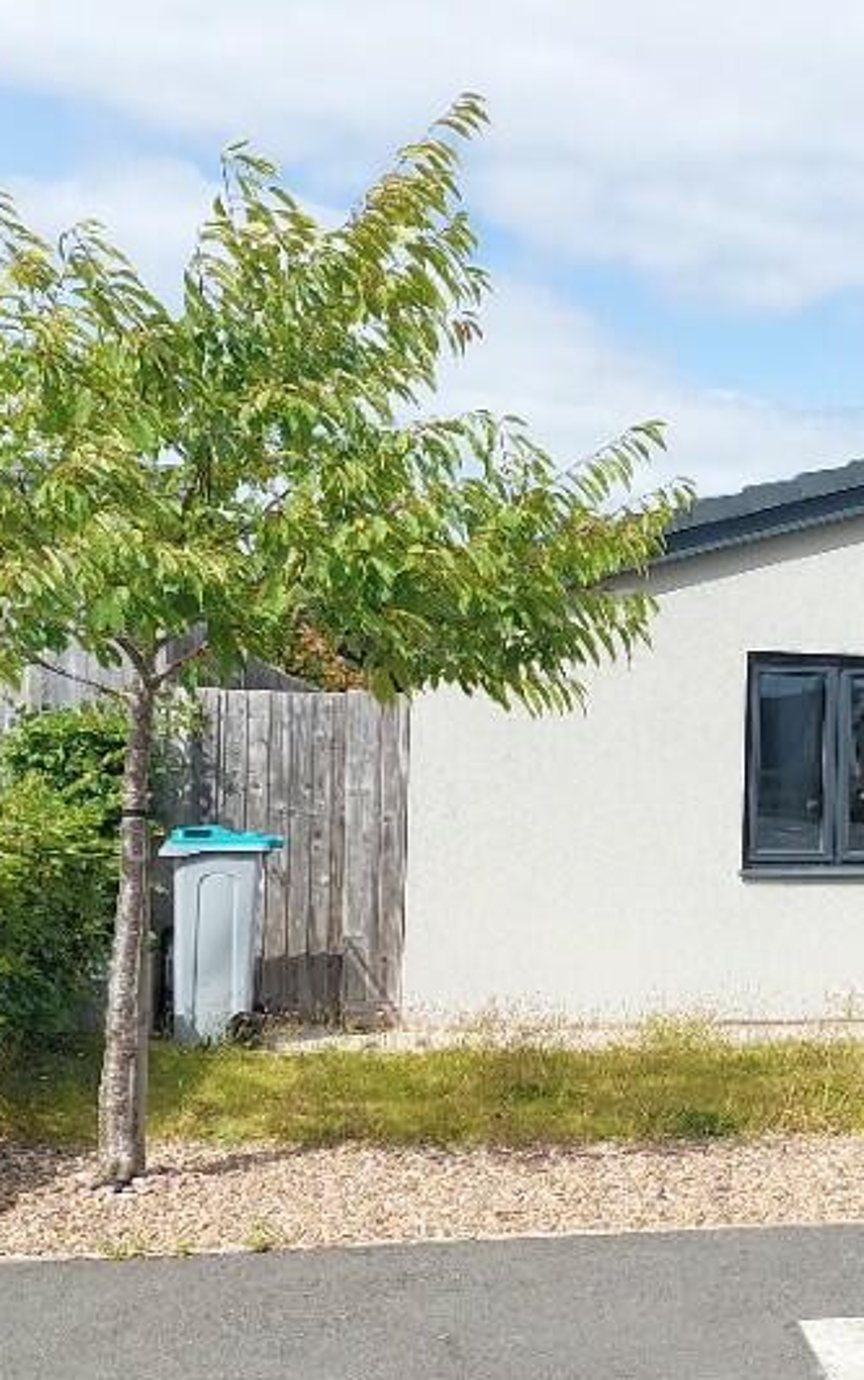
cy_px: 742
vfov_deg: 39.5
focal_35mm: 51
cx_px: 926
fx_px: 1919
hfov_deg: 23.9
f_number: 1.8
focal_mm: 5.23
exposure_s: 1/792
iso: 26
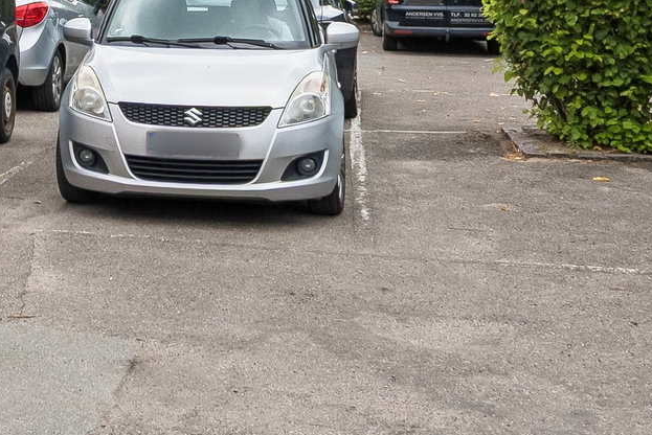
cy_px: -152
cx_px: -94
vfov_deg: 16.6
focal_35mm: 77
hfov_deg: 24.3
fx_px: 1395
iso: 180
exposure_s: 1/125
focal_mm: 16
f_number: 13
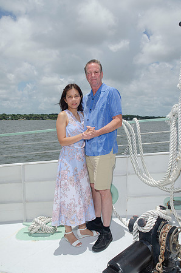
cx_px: 90
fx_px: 273
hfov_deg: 36.7
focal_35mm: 36
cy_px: 136
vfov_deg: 53.2
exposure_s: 1/250
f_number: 10
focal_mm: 24
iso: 125
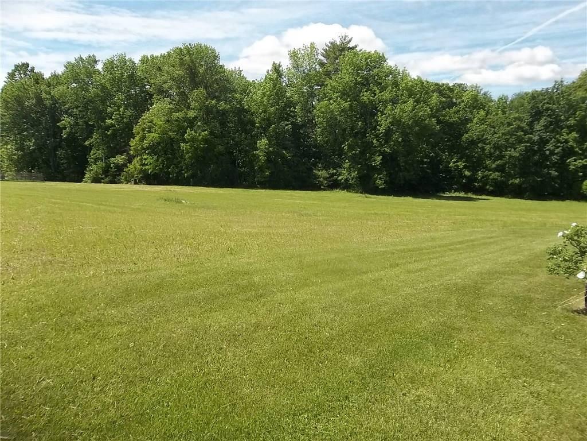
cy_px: 220
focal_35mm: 27
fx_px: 458
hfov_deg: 65.3
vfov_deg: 51.4
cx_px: 294
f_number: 8.9
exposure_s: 1/125
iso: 80
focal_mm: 4.9
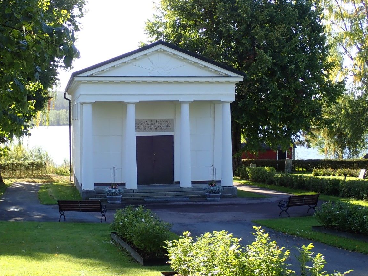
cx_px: 148
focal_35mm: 58
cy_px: 130
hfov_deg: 33.1
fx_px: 617
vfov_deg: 25.2
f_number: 4.5
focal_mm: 8.41
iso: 100
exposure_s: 1/125
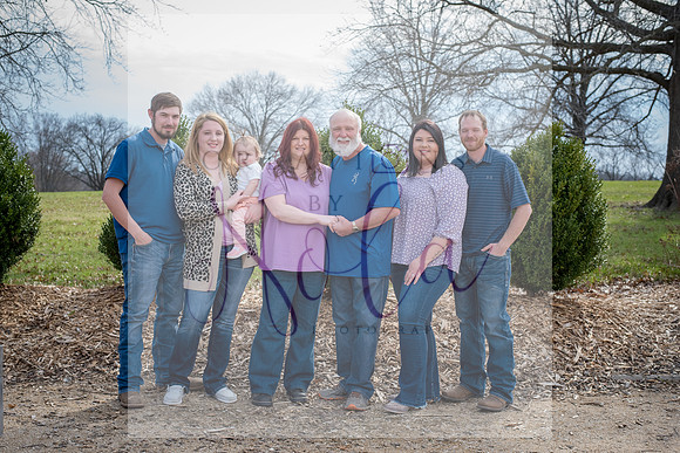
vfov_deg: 27.0
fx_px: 945
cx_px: 340
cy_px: 226
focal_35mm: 50
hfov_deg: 39.6
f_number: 6.3
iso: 400
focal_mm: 50
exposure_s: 1/500
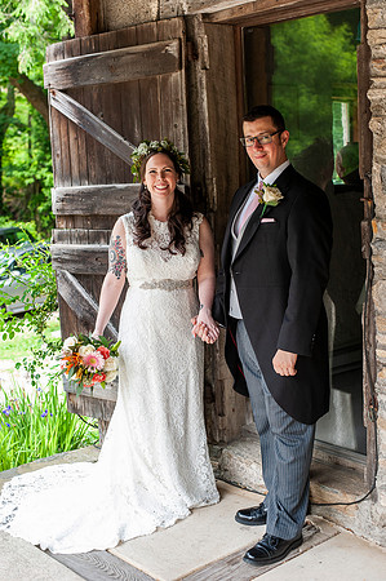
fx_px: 806
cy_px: 290
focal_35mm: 50
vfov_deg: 39.6
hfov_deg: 26.9
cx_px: 193
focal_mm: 50
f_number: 4.5
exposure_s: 1/400
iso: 640
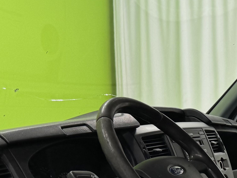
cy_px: 210
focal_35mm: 92
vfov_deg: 15.5
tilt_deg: -10.4
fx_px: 630
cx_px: 280
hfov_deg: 20.1
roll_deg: -1.2
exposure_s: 1/148
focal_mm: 6.76
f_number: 1.78
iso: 64
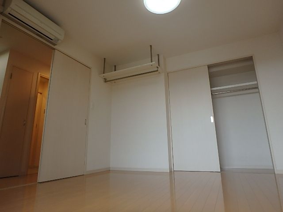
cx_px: 142
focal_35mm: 21
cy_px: 106
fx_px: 172
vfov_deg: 63.4
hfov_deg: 79.0
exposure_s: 1/60
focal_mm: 3.7
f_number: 3.5
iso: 125
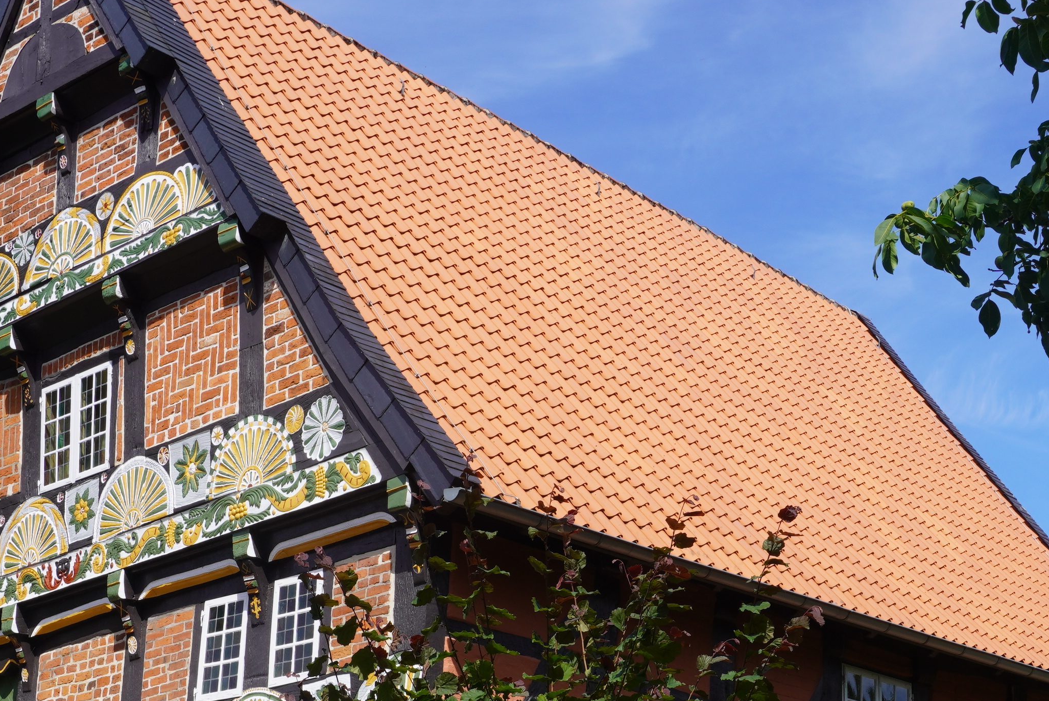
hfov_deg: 30.9
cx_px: 603
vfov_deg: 20.6
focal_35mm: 65
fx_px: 1896
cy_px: 588
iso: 100
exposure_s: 1/160
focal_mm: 21
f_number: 10
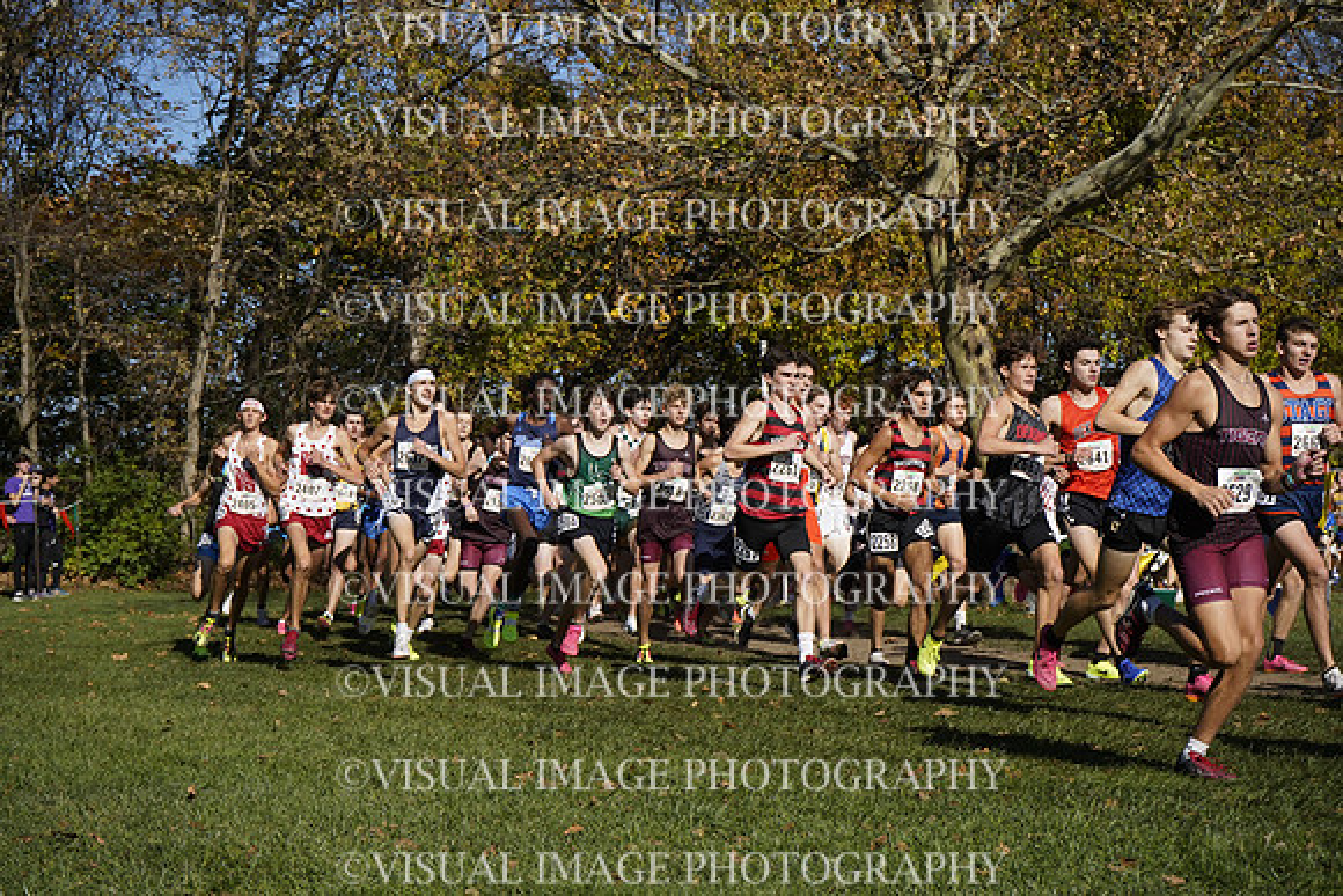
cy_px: 448
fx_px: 2612
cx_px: 672
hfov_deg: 28.8
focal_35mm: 70
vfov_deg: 19.5
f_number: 8
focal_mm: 70
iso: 800
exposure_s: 1/2500
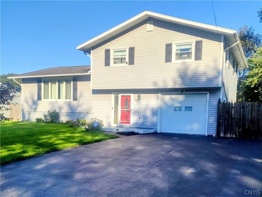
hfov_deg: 69.4
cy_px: 98
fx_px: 189
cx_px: 131
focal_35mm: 25
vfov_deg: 54.9
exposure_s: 1/1648
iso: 100
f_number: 1.7
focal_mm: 4.71
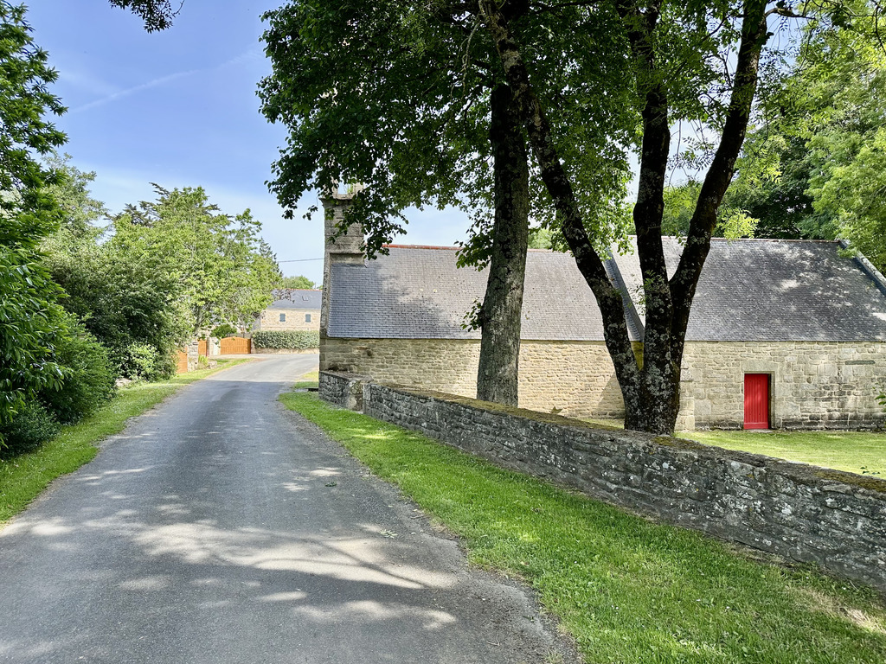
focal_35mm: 24
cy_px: 332
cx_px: 443
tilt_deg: +0.7
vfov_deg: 56.8
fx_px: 614
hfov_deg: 71.6
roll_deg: -0.7
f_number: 1.78
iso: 80
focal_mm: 6.86
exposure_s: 1/903
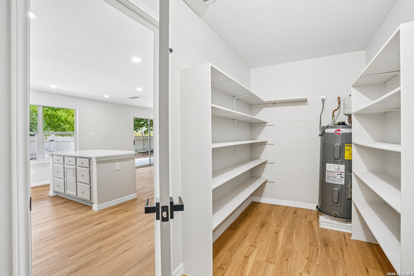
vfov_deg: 73.7
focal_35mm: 16
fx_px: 184
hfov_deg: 96.7
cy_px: 138
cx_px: 207
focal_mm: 16
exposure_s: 1/8
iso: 400
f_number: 8
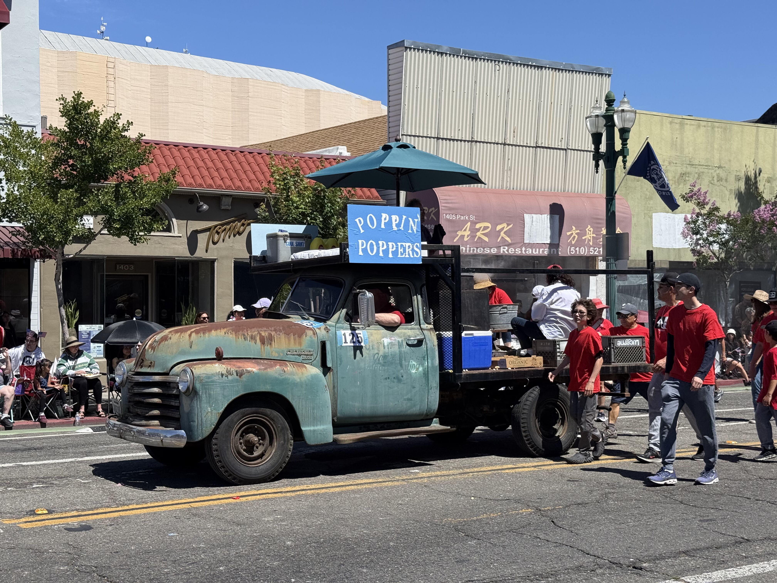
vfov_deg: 30.3
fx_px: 1077
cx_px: 388
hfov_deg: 39.7
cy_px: 292
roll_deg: -0.2
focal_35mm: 48
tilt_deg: +0.2
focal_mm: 6.76
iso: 64
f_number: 1.78
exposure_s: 1/6024
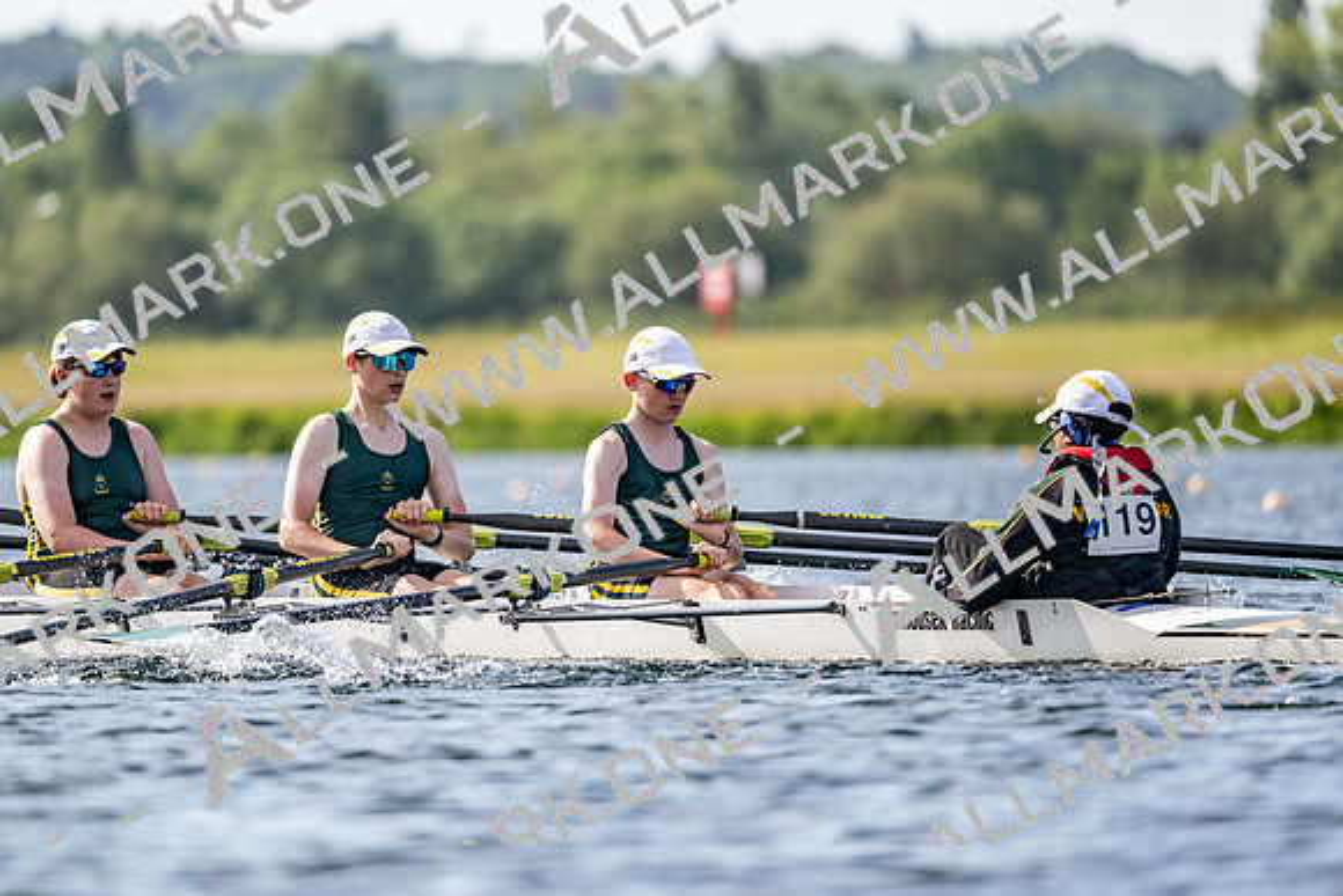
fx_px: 14925
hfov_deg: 5.2
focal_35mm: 400
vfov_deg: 3.4
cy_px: 448
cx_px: 672
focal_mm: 400
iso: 280
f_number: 4.5
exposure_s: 1/2500
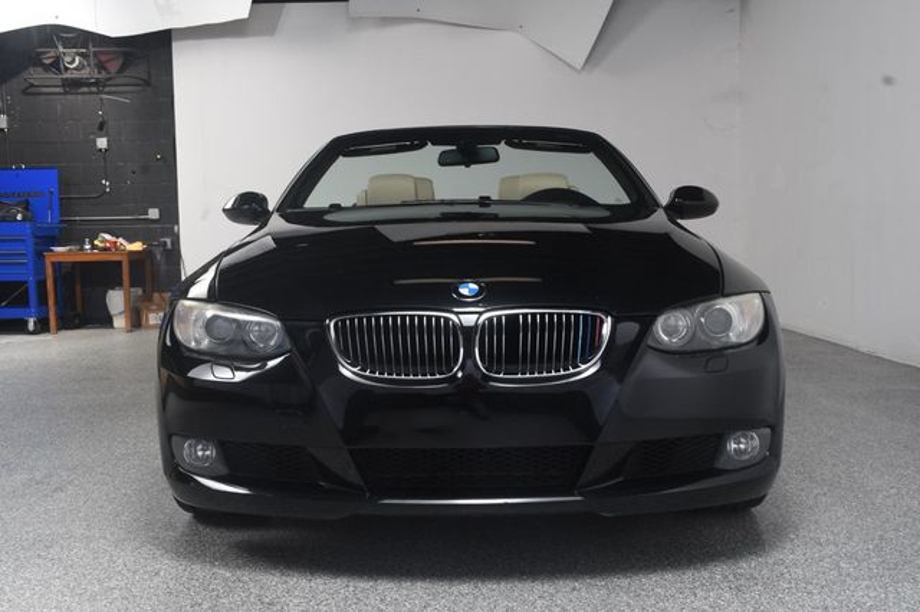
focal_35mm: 39
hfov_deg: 49.6
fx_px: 996
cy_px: 306
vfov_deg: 34.2
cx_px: 460
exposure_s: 1/160
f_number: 10
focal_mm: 26
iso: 100
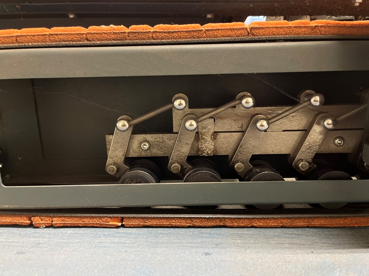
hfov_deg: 67.3
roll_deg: +0.1
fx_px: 277
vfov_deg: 53.1
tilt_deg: -24.4
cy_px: 138
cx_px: 184
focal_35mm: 26
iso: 500
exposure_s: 1/25
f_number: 1.6
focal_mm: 5.1
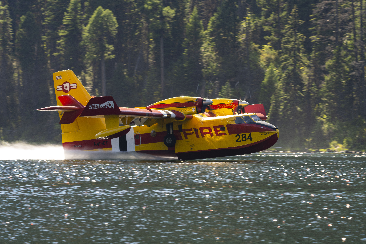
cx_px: 183
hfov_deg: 10.3
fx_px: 2033
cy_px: 122
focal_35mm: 200
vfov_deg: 6.9
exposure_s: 1/250
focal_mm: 200
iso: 160
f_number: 5.6
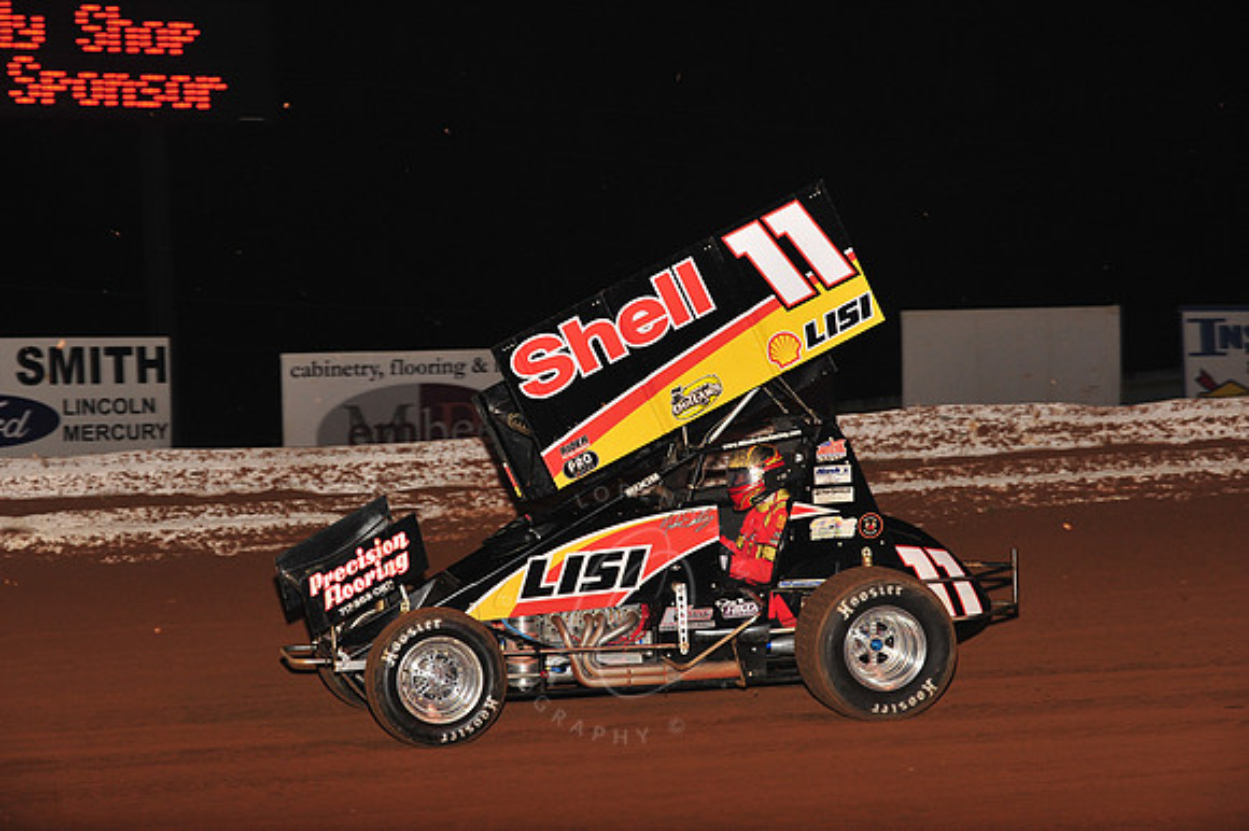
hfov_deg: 19.5
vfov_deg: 13.0
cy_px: 416
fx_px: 3641
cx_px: 624
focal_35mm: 105
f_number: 7.1
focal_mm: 105
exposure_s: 1/320
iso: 1000
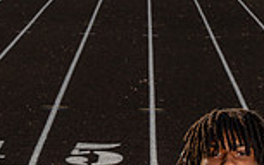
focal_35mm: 147
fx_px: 1059
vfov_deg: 8.3
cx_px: 224
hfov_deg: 14.1
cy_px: 385
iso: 160
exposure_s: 1/250
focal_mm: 49
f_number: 10
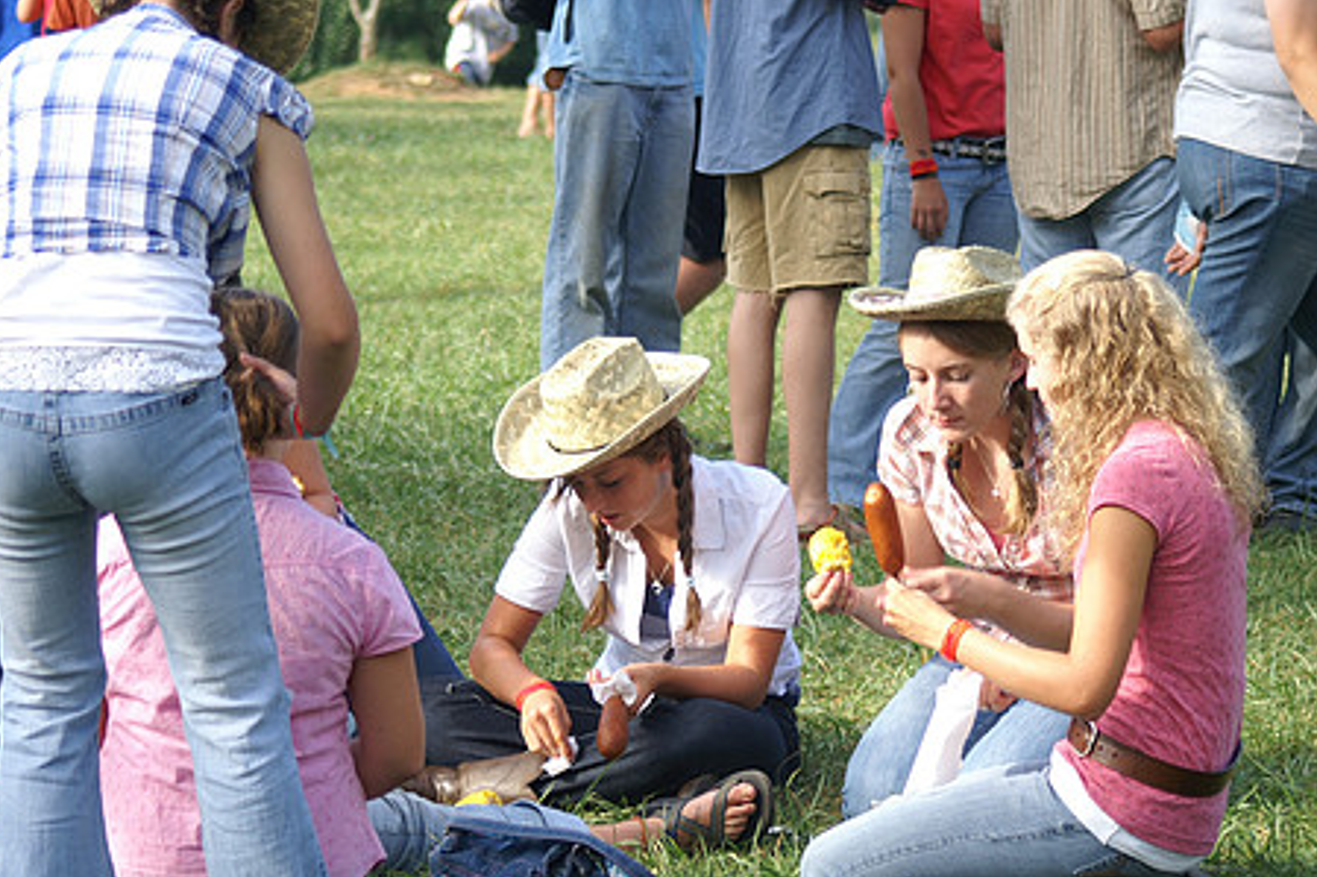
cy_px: 537
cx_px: 713
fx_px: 5668
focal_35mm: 155
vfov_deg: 8.8
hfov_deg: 13.3
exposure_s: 1/250
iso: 100
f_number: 4.5
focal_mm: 80
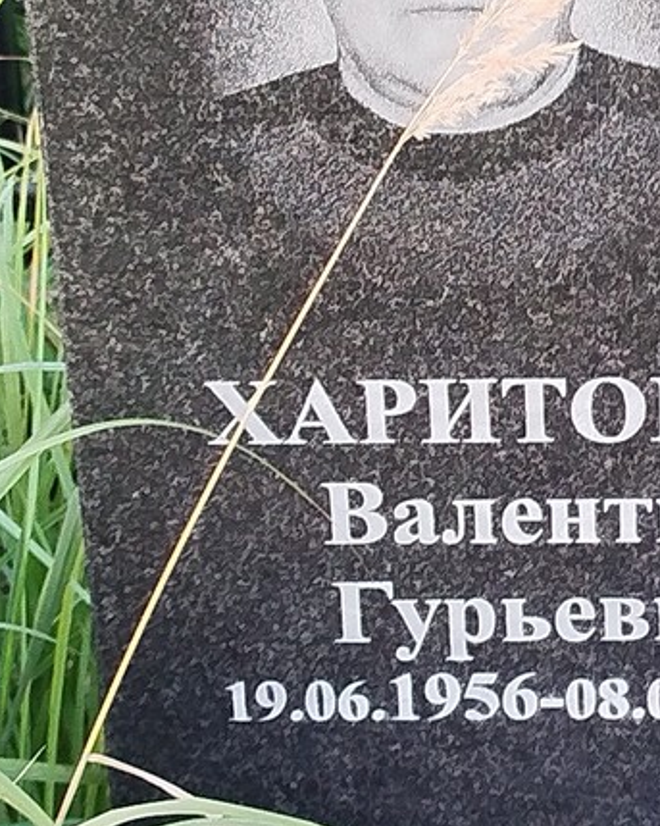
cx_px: 606
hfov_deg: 11.7
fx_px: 3200
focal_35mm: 131
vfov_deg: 14.7
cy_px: 360
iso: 125
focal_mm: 5.31
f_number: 1.7
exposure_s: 1/50
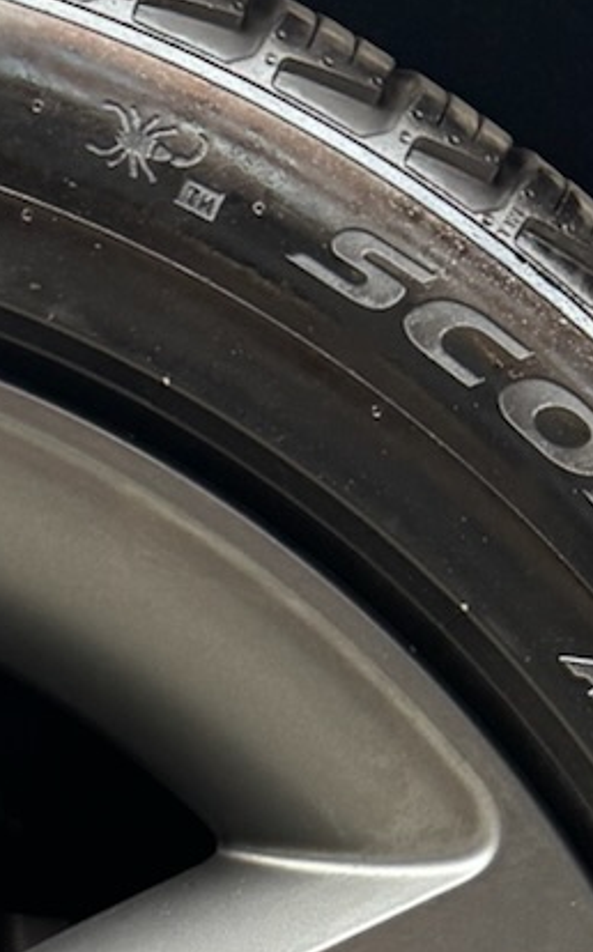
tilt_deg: -16.1
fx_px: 3265
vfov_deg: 15.0
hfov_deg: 9.8
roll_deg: -1.0
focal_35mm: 126
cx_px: -529
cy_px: 1564
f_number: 1.78
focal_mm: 6.76
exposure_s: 1/60
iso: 125
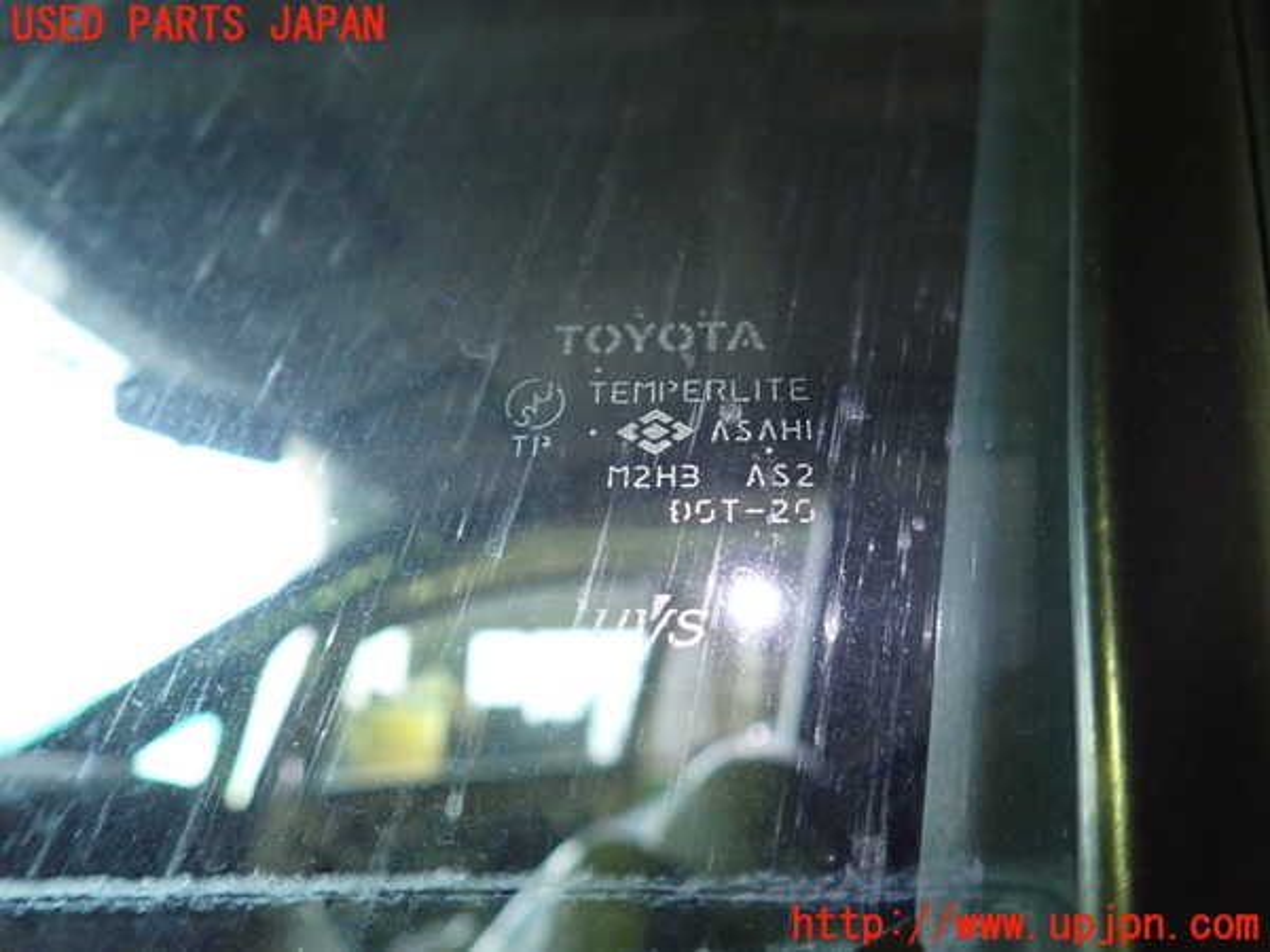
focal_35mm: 25
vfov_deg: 54.9
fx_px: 917
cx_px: 635
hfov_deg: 69.4
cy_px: 476
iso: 640
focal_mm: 4.5
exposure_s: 1/30
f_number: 2
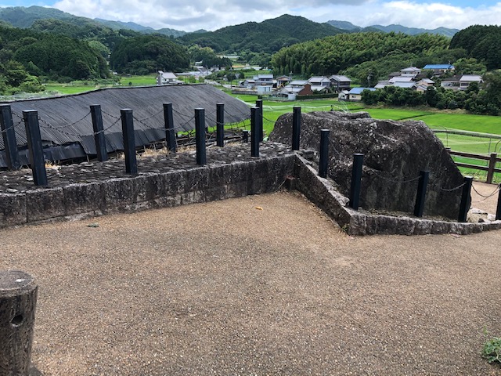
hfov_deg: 63.4
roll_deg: +1.4
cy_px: 188
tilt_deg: -18.1
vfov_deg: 49.7
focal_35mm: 28
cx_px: 250
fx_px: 405
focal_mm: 3.99
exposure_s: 1/521
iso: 20
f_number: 1.8
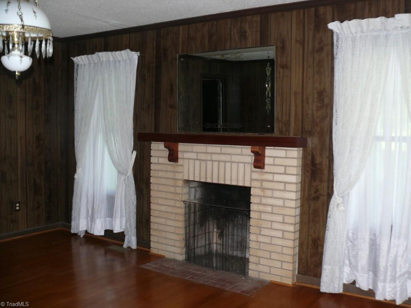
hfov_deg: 50.1
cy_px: 154
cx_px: 206
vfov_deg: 38.7
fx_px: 439
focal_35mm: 37
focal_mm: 7.7
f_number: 2.8
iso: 125
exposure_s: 1/30
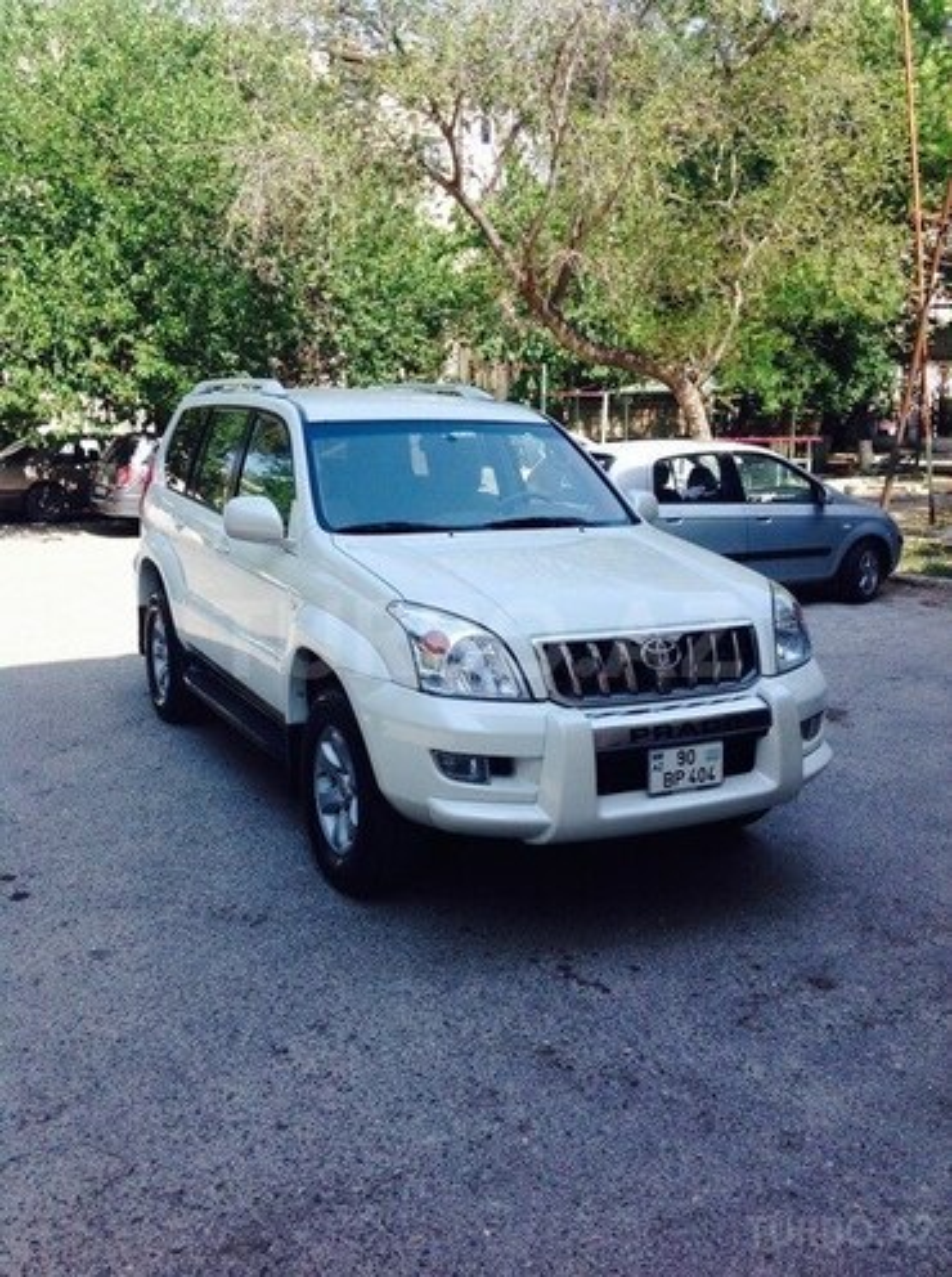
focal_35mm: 35
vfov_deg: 52.7
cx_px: 476
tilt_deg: -10.4
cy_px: 638
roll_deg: +1.3
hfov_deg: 40.6
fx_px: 1288
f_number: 2.4
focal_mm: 4.28
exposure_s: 1/672
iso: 50
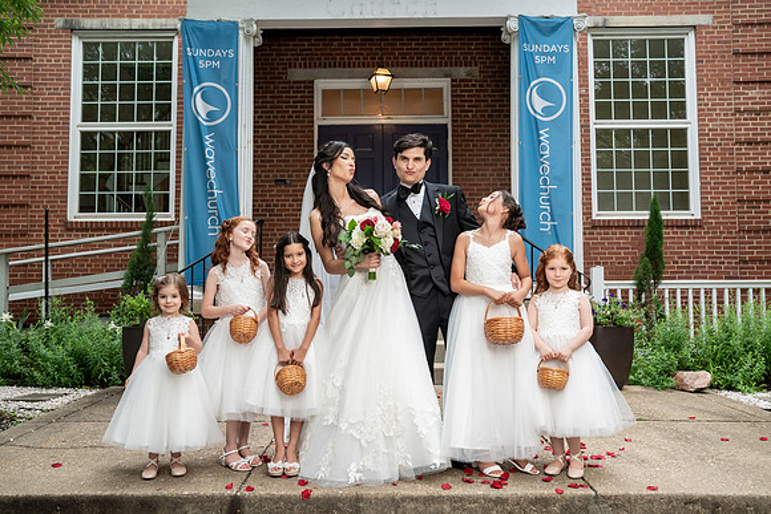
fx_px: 665
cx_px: 386
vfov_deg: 42.3
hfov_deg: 60.2
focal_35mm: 31
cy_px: 257
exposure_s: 1/250
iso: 1250
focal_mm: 31
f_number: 5.6
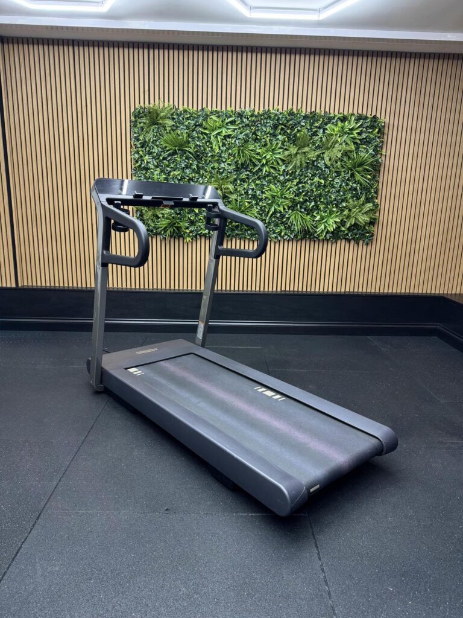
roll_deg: -1.5
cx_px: 232
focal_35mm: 24
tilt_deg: -13.2
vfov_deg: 71.6
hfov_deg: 56.8
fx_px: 428
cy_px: 309
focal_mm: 6.76
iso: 125
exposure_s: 1/50
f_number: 1.78
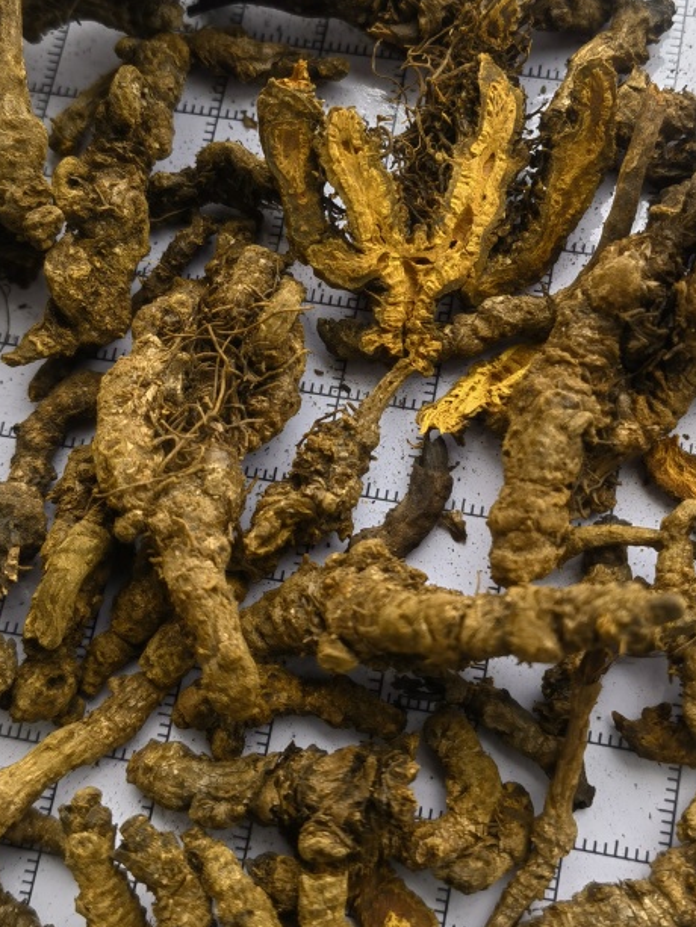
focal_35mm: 47
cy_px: 356
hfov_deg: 30.8
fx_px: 1260
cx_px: 398
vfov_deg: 40.2
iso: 50
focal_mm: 5.54
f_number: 1.8
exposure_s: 1/149
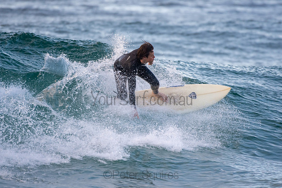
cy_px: 94
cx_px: 141
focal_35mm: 750
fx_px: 5876
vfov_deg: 1.8
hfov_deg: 2.7
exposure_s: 1/500
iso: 800
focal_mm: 500
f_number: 5.6
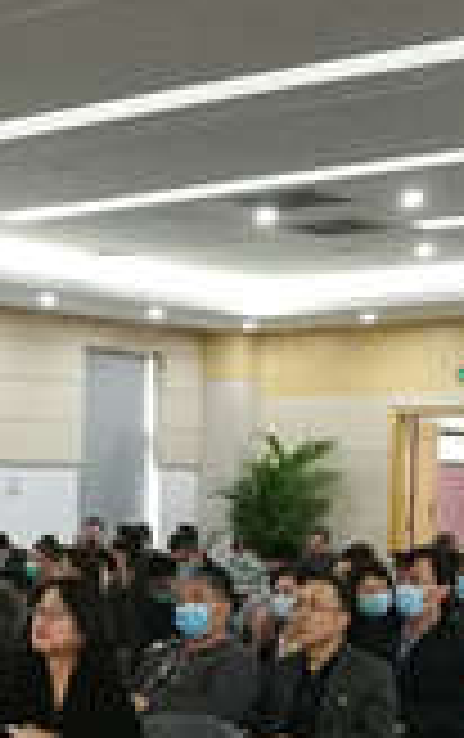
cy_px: 619
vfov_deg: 23.3
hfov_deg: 14.7
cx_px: -36
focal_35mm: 87
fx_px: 1754
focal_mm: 4.5
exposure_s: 1/25
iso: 320
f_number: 2.2
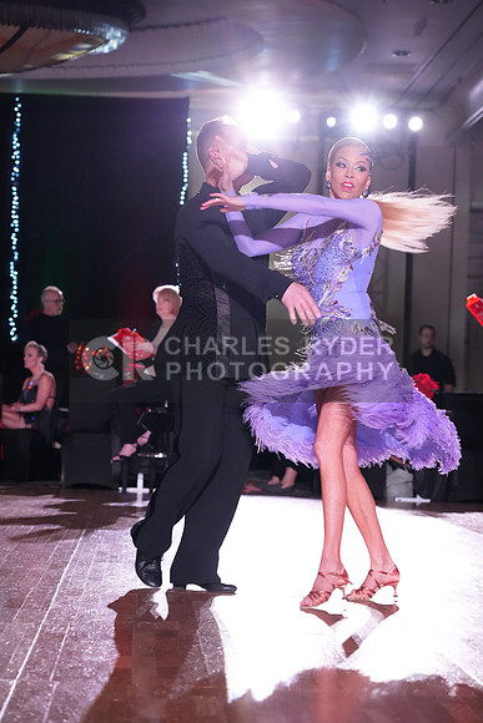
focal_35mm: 88
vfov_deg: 23.1
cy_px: 362
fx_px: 1770
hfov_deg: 15.5
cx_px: 242
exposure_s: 1/320
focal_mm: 88
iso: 5000
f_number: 5
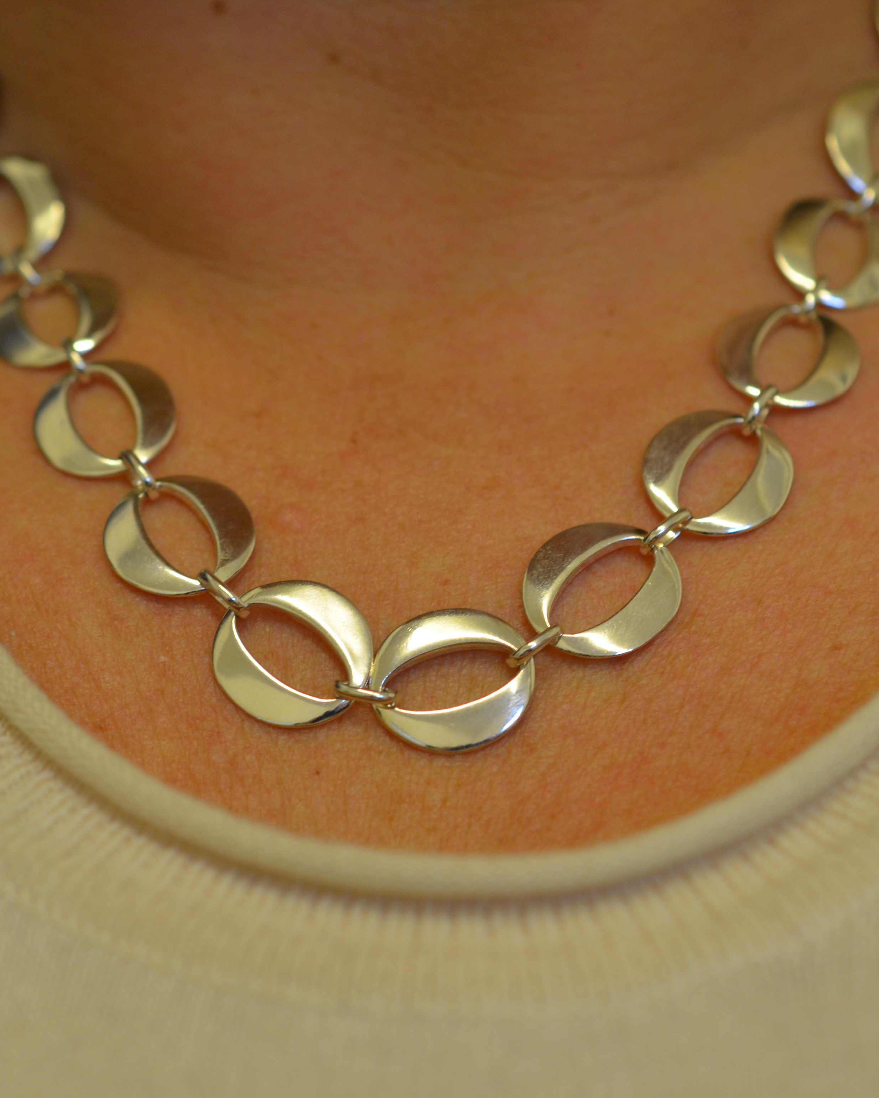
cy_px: 581
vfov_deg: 21.3
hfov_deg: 17.1
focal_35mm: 90
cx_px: 476
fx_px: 2926
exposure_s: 1/60
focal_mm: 40
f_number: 4
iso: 400
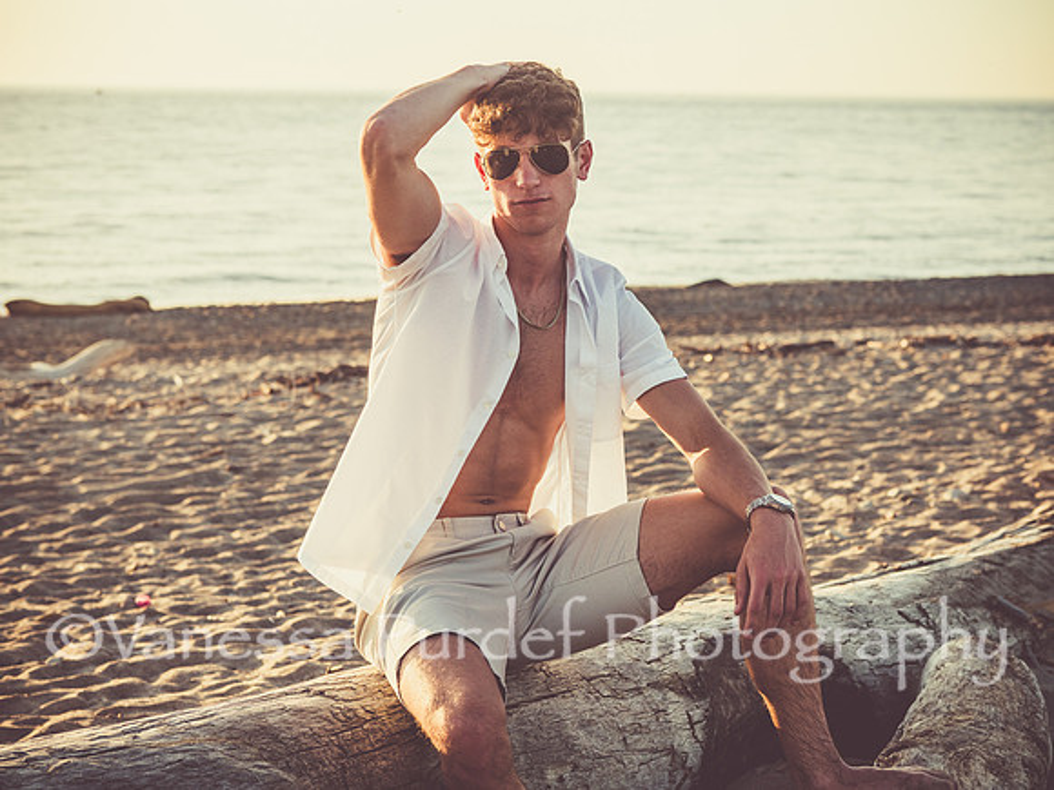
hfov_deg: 22.8
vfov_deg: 17.2
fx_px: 2619
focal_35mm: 86
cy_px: 395
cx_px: 527
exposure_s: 1/800
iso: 200
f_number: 3.5
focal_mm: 43
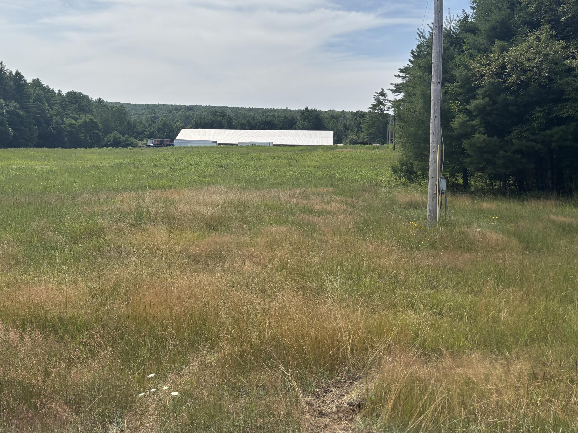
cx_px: 199
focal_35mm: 35
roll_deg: -0.9
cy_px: 142
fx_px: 584
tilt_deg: +1.5
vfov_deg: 40.2
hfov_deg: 51.8
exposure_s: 1/5952
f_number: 1.6
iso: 50
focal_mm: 5.96
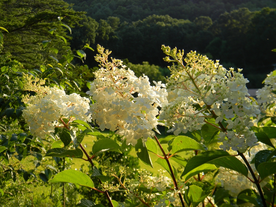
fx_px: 446
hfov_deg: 34.3
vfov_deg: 26.1
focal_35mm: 56
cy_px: 104
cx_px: 138
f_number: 4.1
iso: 80
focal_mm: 10.1
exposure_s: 1/200
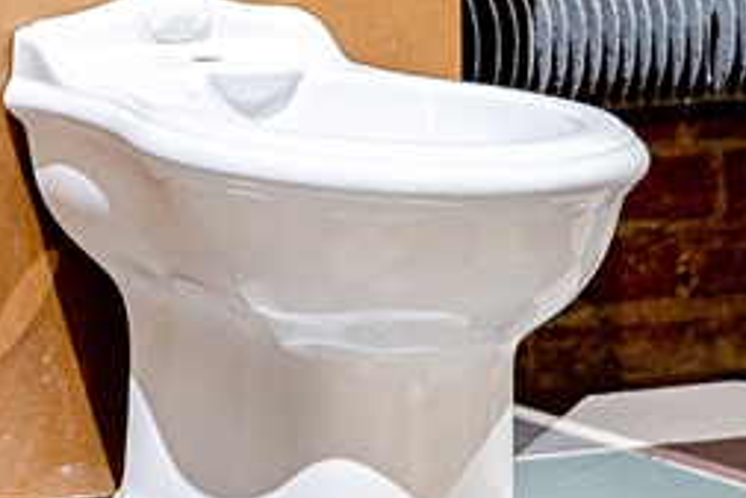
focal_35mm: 250
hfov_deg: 7.9
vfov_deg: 5.3
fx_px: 5183
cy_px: -687
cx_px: -762
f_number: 1.4
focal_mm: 35
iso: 720
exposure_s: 1/200
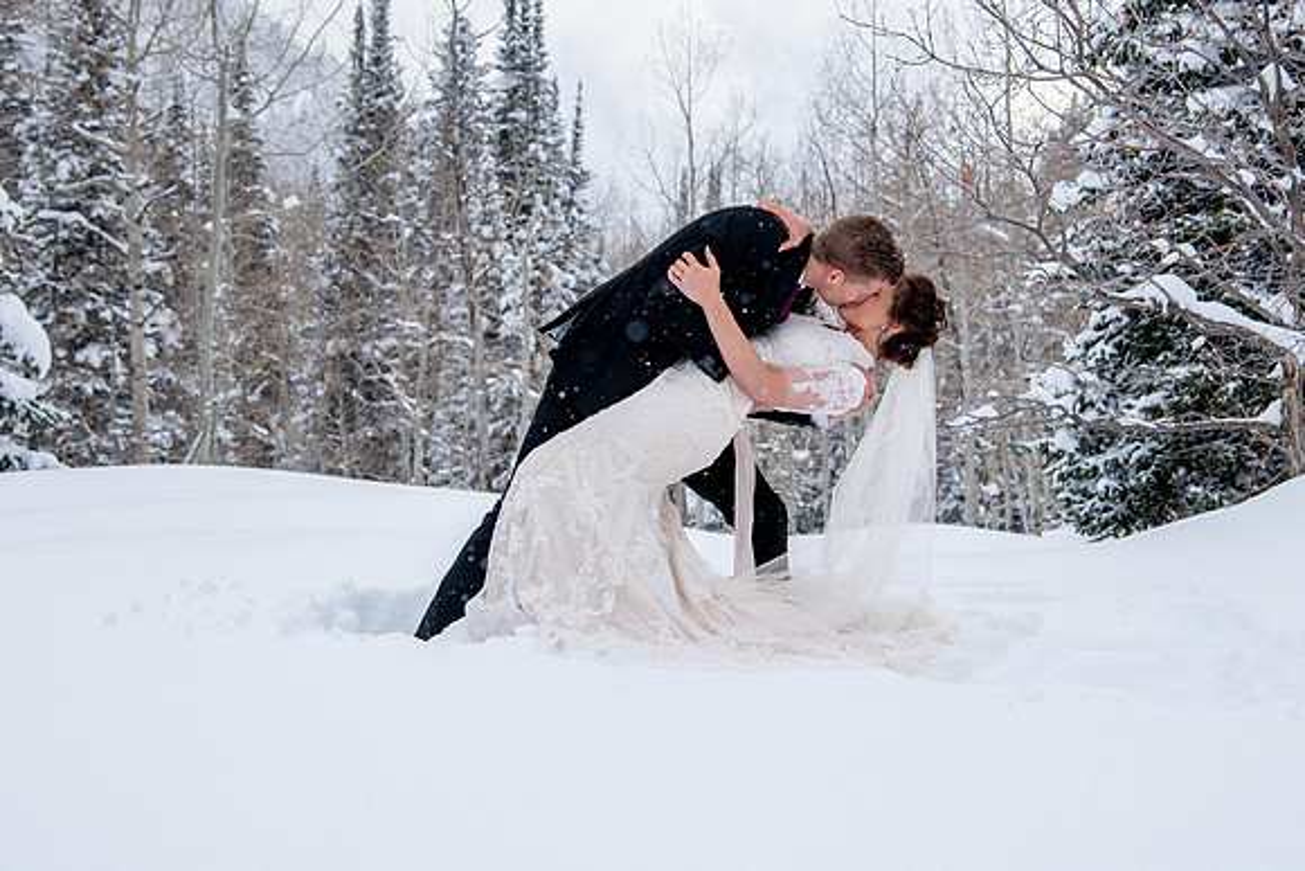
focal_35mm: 67
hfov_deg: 30.3
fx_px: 2413
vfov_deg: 20.4
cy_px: 328
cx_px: 681
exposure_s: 1/500
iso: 200
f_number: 5
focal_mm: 52
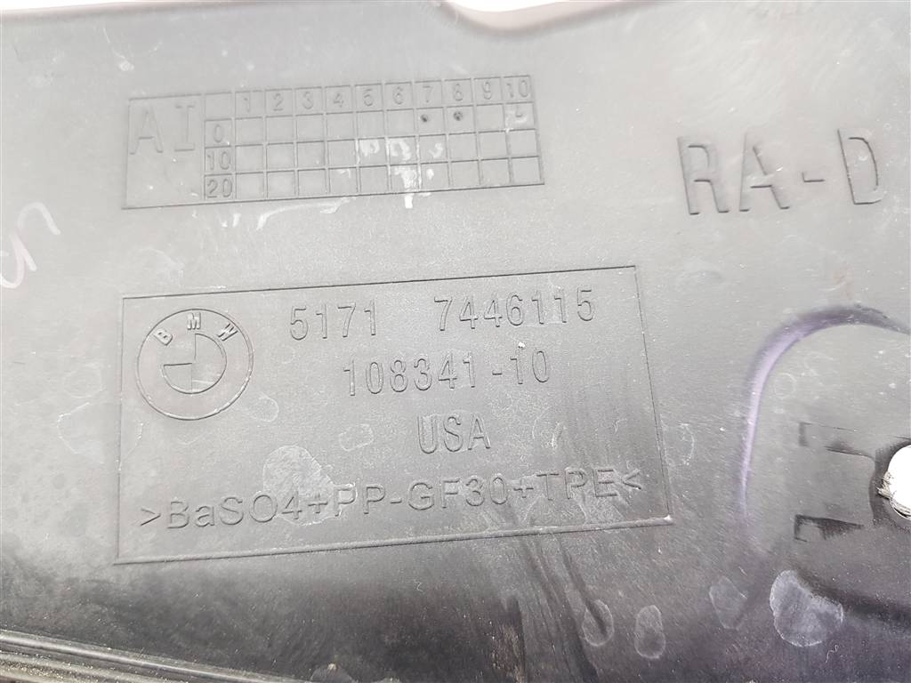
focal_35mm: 26
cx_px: 456
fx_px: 684
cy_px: 342
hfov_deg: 67.3
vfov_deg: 53.1
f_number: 1.7
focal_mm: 4.2
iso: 160
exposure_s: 1/50
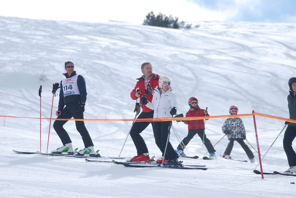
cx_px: 148
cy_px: 99
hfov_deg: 7.6
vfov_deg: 5.1
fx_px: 2223
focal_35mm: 270
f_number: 5.3
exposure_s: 1/1000
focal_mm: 180
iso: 110
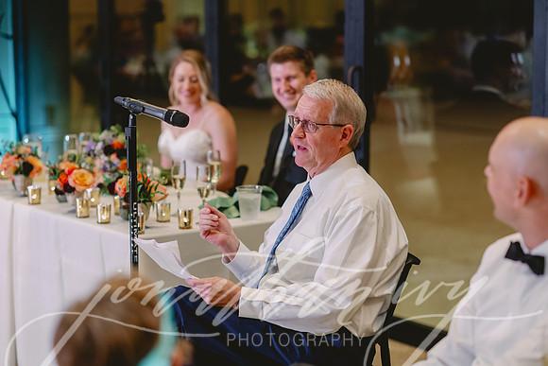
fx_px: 1296
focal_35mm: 85
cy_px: 183
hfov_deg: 23.9
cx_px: 274
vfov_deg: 16.1
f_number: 2.2
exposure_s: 1/160
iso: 2000
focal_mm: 85
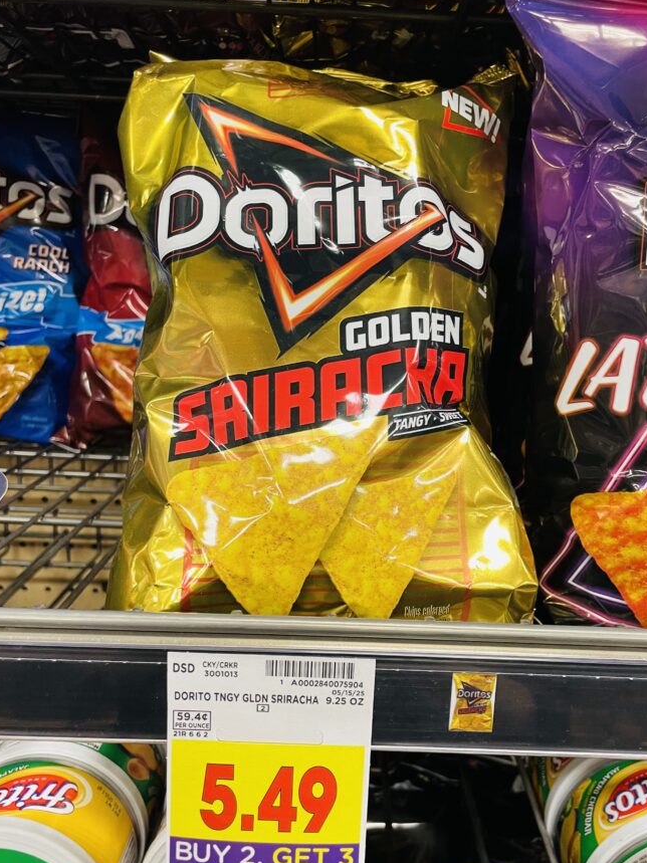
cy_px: 455
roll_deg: -1.4
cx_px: 345
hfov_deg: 45.4
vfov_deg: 58.3
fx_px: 773
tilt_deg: -13.0
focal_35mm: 31
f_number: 1.6
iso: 80
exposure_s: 1/60
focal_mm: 4.2
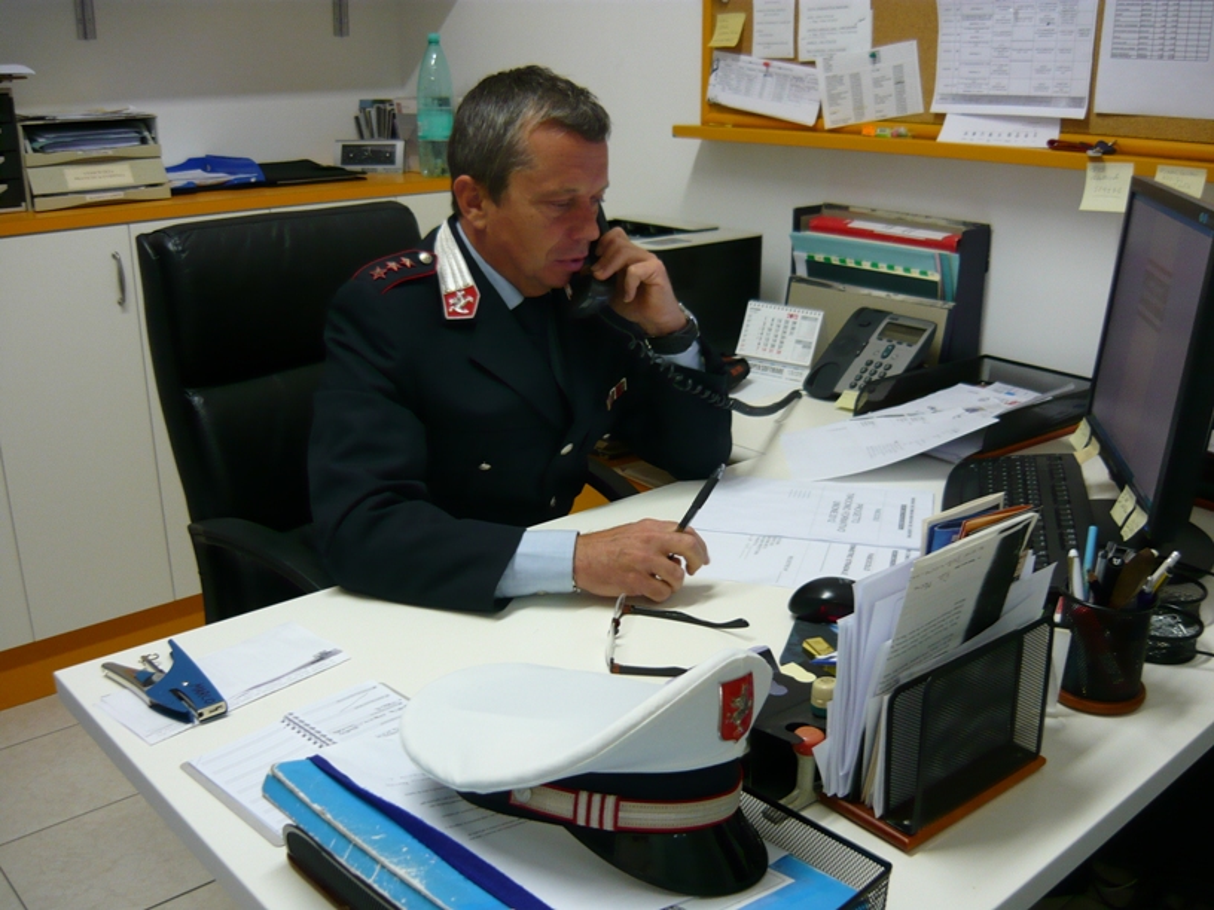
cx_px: 607
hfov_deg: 55.4
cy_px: 455
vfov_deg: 42.9
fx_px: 1157
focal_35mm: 33
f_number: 2.8
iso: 160
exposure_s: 1/30
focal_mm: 5.5
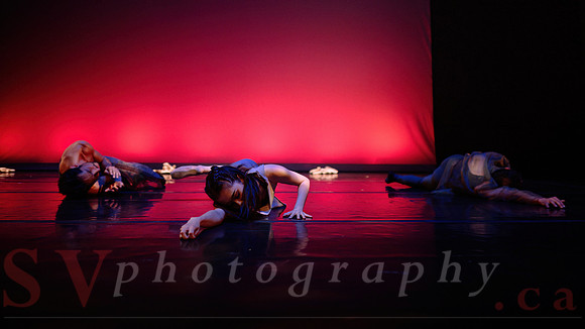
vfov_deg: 41.2
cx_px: 324
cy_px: 113
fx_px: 432
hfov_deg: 68.0
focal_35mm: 28
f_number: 1.4
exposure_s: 1/400
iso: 1000
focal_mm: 24
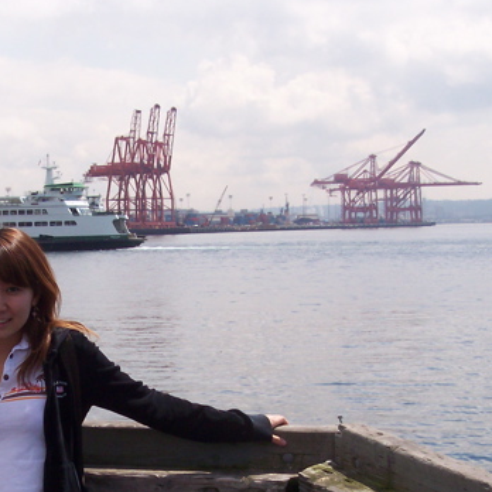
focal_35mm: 77
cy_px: 370
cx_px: 124
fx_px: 1238
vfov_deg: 22.3
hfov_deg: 22.3
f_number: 4.8
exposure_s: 1/1000
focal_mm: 8
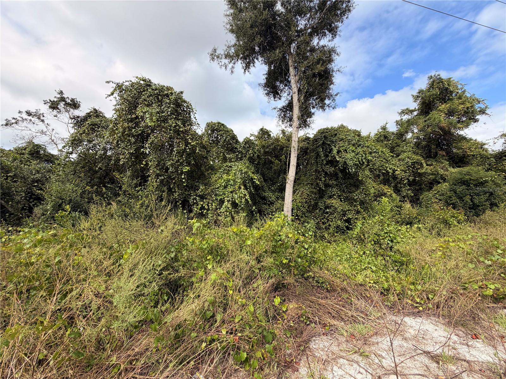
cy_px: 190
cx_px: 253
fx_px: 205
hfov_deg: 102.1
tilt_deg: +9.1
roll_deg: +1.2
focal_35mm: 14
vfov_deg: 85.7
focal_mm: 2.22
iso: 32
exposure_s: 1/770
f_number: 2.2
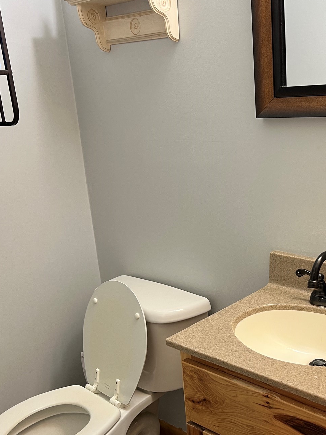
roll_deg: +3.0
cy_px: 269
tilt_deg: -17.2
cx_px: 237
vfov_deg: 45.4
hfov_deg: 34.5
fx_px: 515
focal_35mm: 41
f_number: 1.5
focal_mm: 5.7
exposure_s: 1/60
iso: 80
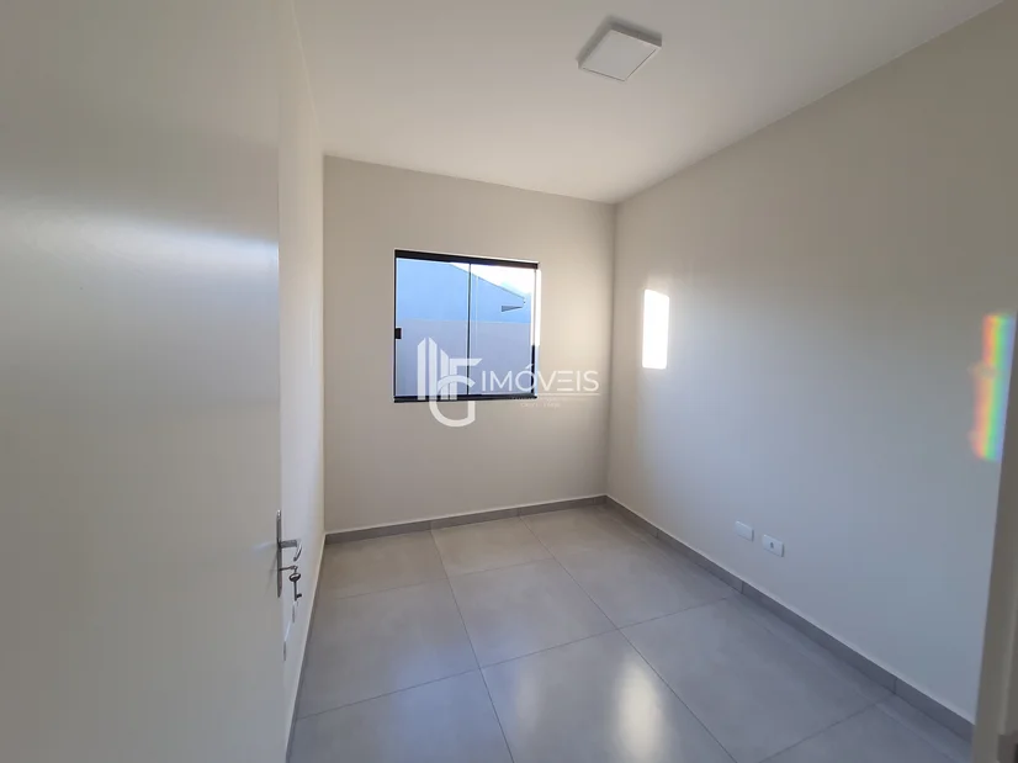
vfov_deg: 89.9
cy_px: 382
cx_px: 509
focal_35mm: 13
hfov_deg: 106.2
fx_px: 382
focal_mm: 1.74
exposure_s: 1/60
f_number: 2.2
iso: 64
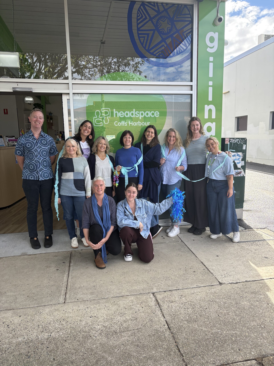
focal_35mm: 26
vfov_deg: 67.3
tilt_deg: -8.0
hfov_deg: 53.1
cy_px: 183
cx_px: 137
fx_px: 274
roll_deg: +1.4
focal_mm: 5.96
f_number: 1.6
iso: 64
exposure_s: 1/731
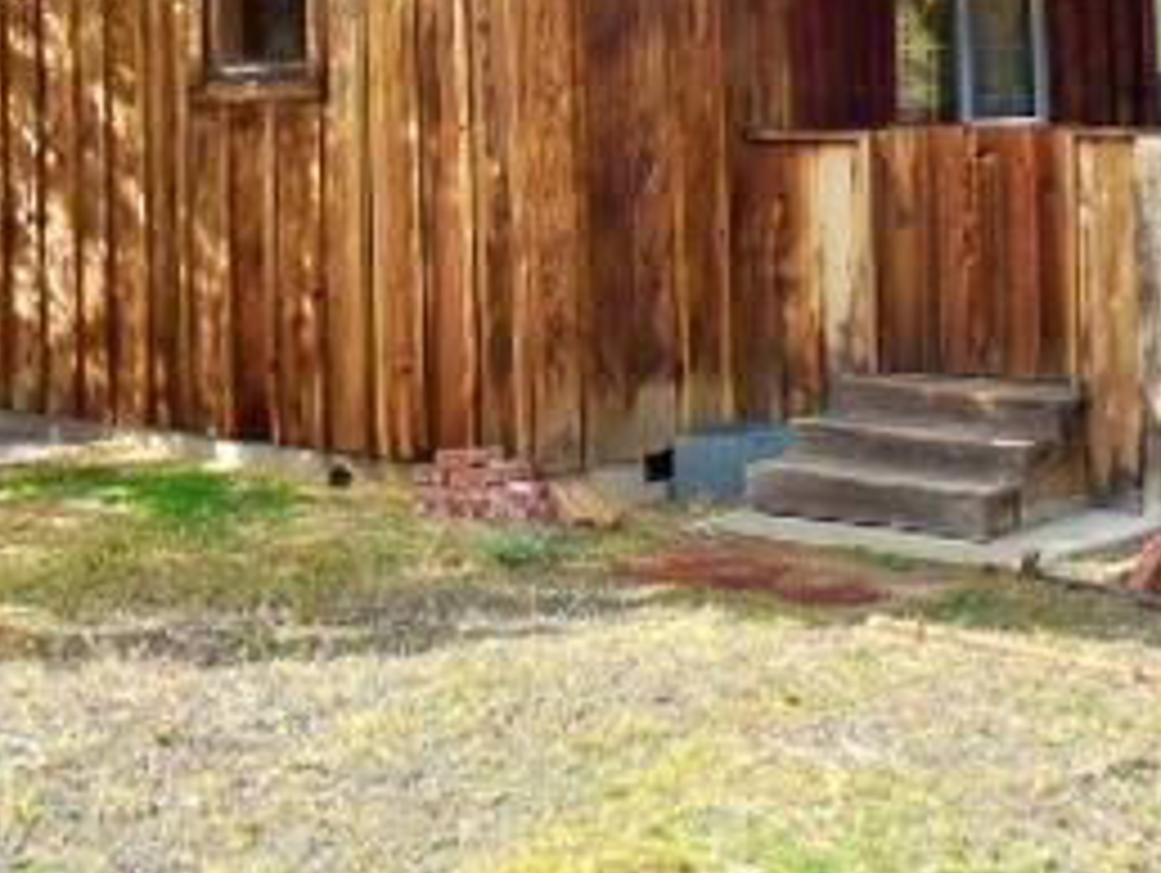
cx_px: 567
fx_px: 2081
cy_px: 14
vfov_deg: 22.8
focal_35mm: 62
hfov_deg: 31.2
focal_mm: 4.5
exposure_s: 1/400
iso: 125
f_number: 3.3
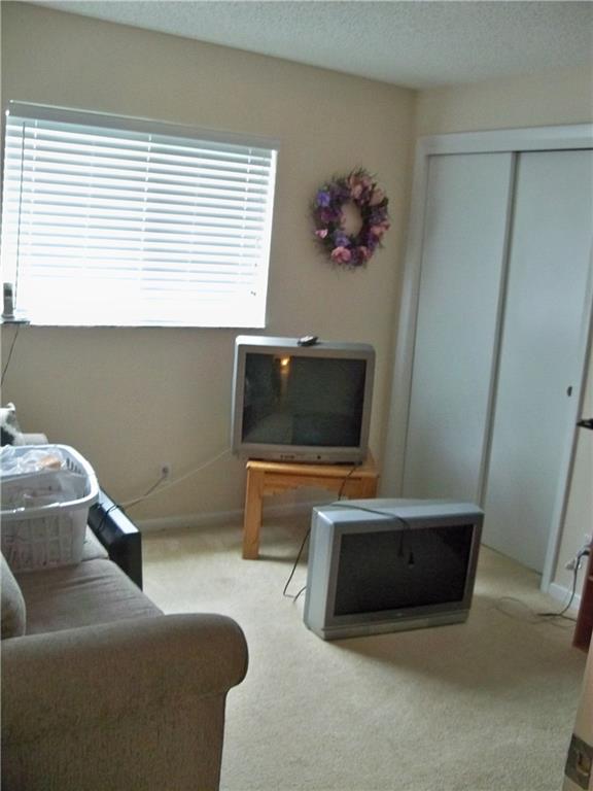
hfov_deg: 40.7
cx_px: 296
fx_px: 799
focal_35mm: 35
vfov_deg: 52.6
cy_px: 396
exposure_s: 1/25
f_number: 3.5
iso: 400
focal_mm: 6.2
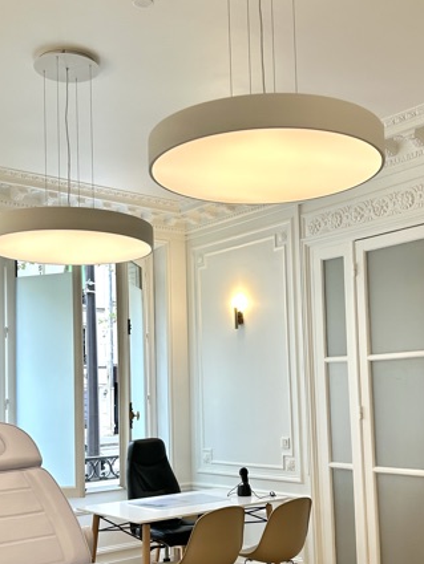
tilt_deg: +3.6
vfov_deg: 42.7
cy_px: 345
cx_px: 223
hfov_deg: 32.9
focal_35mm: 44
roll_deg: +1.2
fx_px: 718
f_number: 1.5
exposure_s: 1/50
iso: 100
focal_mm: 5.7
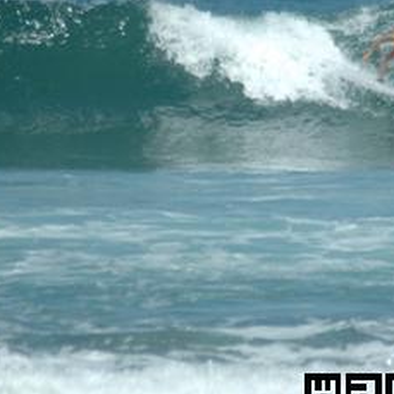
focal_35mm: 917
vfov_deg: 1.9
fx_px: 11808
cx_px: 367
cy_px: 118
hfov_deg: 1.9
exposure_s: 1/2000
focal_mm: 300
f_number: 5.6
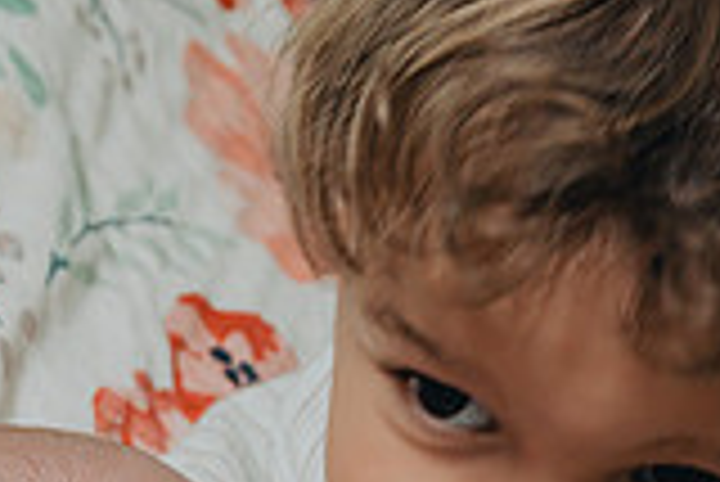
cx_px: 414
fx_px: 2322
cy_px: 646
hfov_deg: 17.6
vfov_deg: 11.5
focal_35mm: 116
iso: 3200
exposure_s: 1/100
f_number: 5
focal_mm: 31
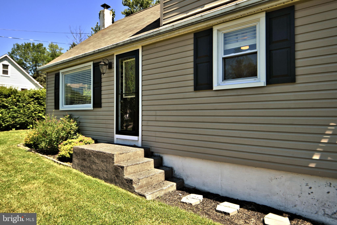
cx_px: 168
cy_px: 112
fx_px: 206
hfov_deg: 78.6
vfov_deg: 57.2
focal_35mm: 22
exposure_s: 1/1250
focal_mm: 15
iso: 250
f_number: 4.5
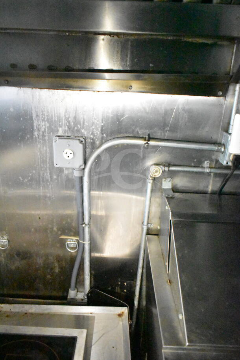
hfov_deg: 48.0
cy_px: 180
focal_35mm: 27
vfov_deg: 67.4
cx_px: 120
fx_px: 270
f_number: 3.5
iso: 25600
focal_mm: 18
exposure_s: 1/30
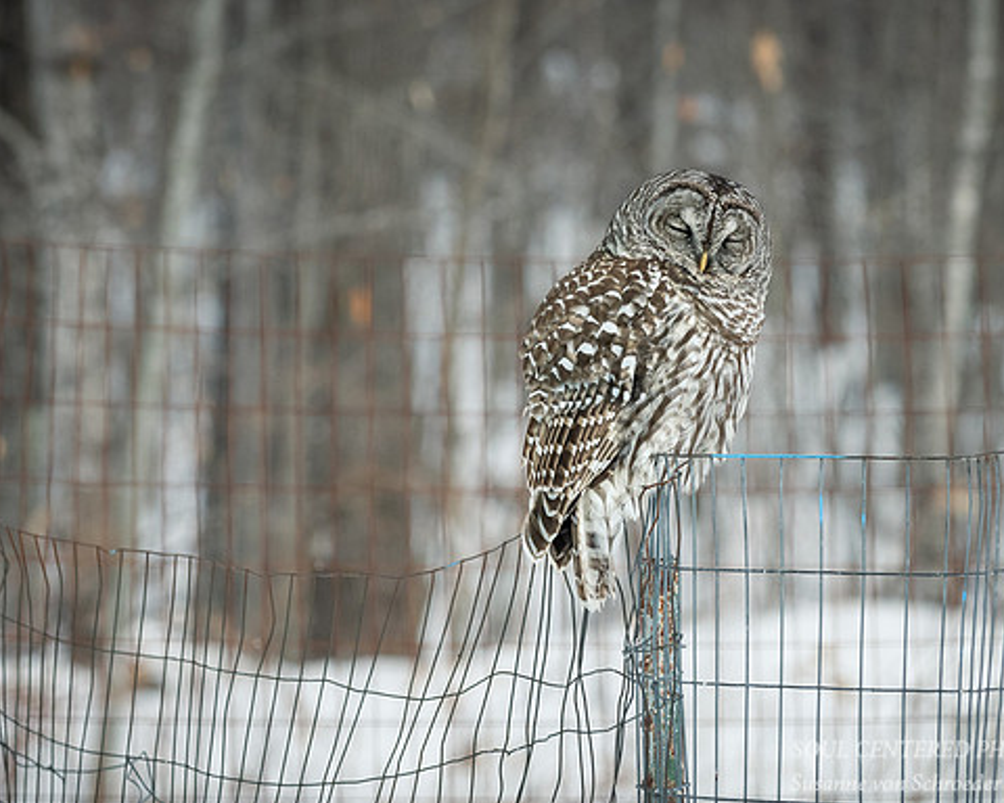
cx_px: 517
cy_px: 394
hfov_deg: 4.5
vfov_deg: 3.6
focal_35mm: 426
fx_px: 12658
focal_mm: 200
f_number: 5.6
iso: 500
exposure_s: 1/1000
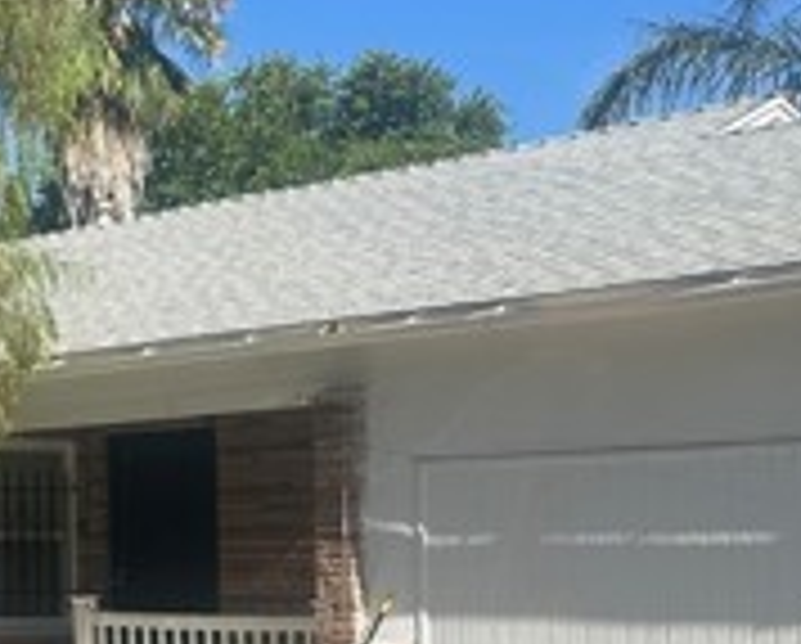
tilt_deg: +2.1
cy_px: 482
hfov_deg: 18.8
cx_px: -540
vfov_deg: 18.2
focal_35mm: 84
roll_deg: -0.2
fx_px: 1995
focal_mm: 6.86
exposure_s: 1/3717
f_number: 1.78
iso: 80
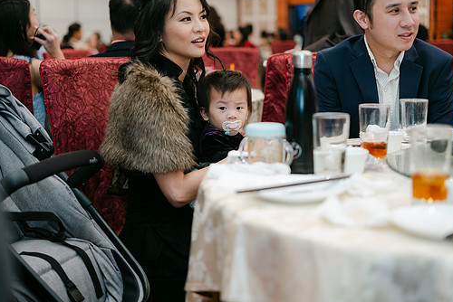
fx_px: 730
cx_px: 229
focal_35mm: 58
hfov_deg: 34.5
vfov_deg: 23.4
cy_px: 137
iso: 200
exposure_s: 1/125
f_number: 1.4
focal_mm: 33
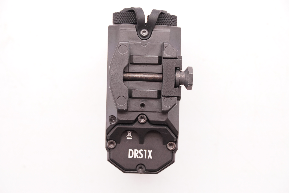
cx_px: 144
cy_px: 96
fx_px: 675
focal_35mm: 84
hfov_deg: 24.2
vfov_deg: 16.3
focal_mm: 56
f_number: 5.6
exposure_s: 1/125
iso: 800
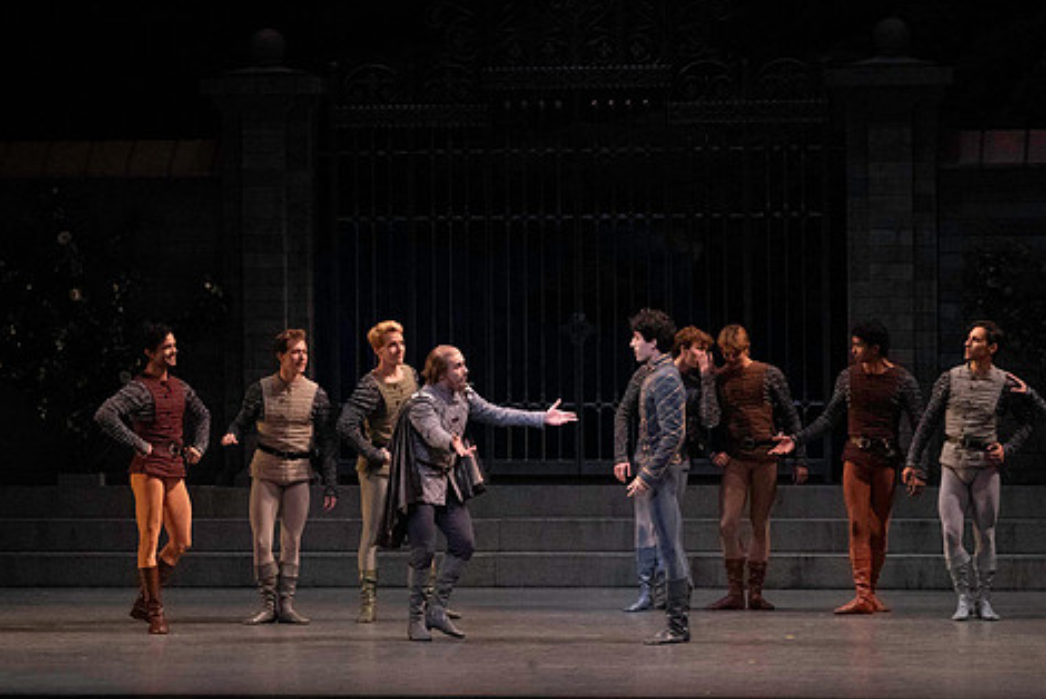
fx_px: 4448
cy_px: 311
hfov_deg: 13.4
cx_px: 501
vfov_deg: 9.0
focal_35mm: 153
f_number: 11
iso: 16000
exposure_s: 1/400
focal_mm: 124
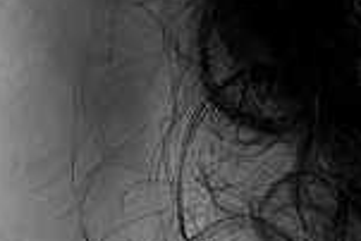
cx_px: -120
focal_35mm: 195
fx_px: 1957
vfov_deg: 7.1
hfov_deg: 10.3
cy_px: 70
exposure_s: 1/500
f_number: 3.2
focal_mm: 50
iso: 1600
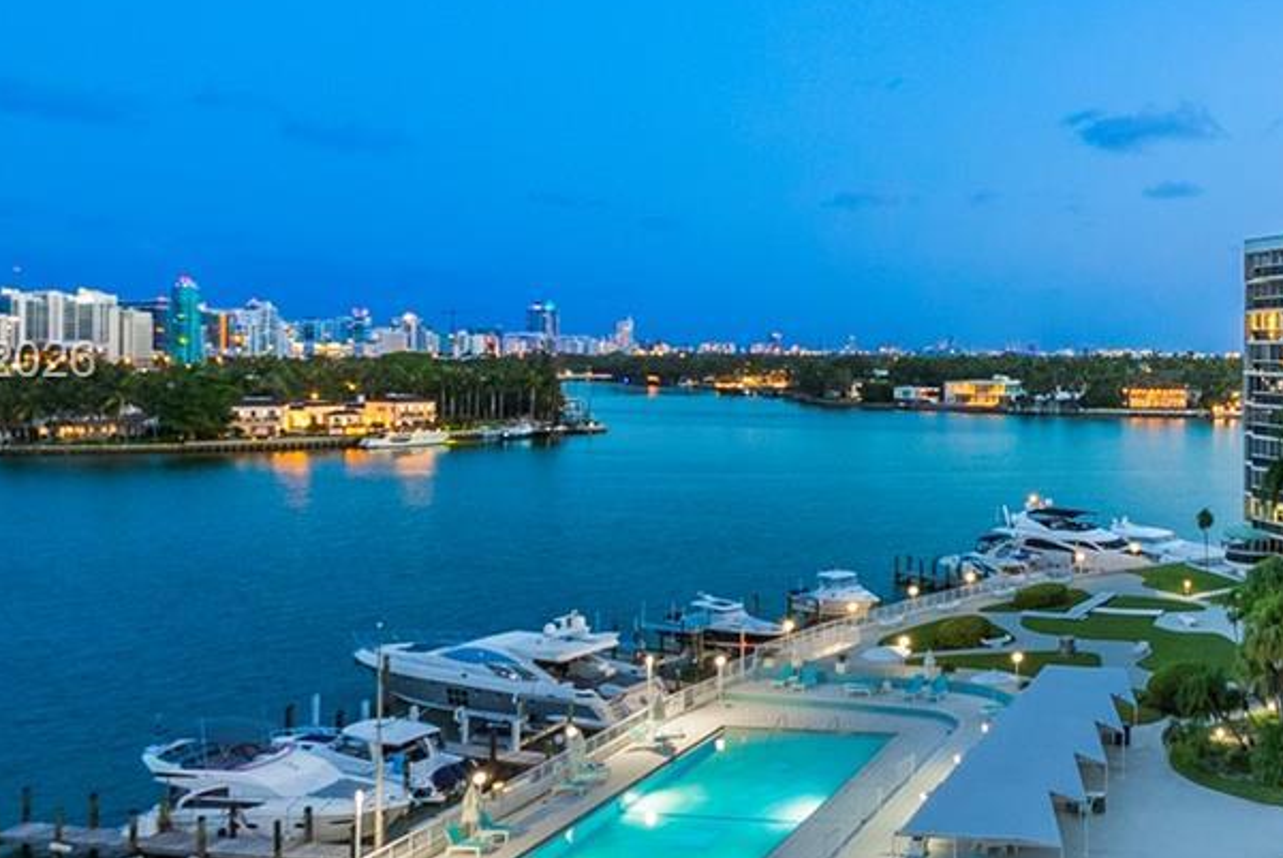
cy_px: 364
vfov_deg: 41.1
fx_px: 1141
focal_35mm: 32
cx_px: 1142
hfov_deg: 52.1
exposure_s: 1/2.5
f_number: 5.6
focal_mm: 12
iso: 800
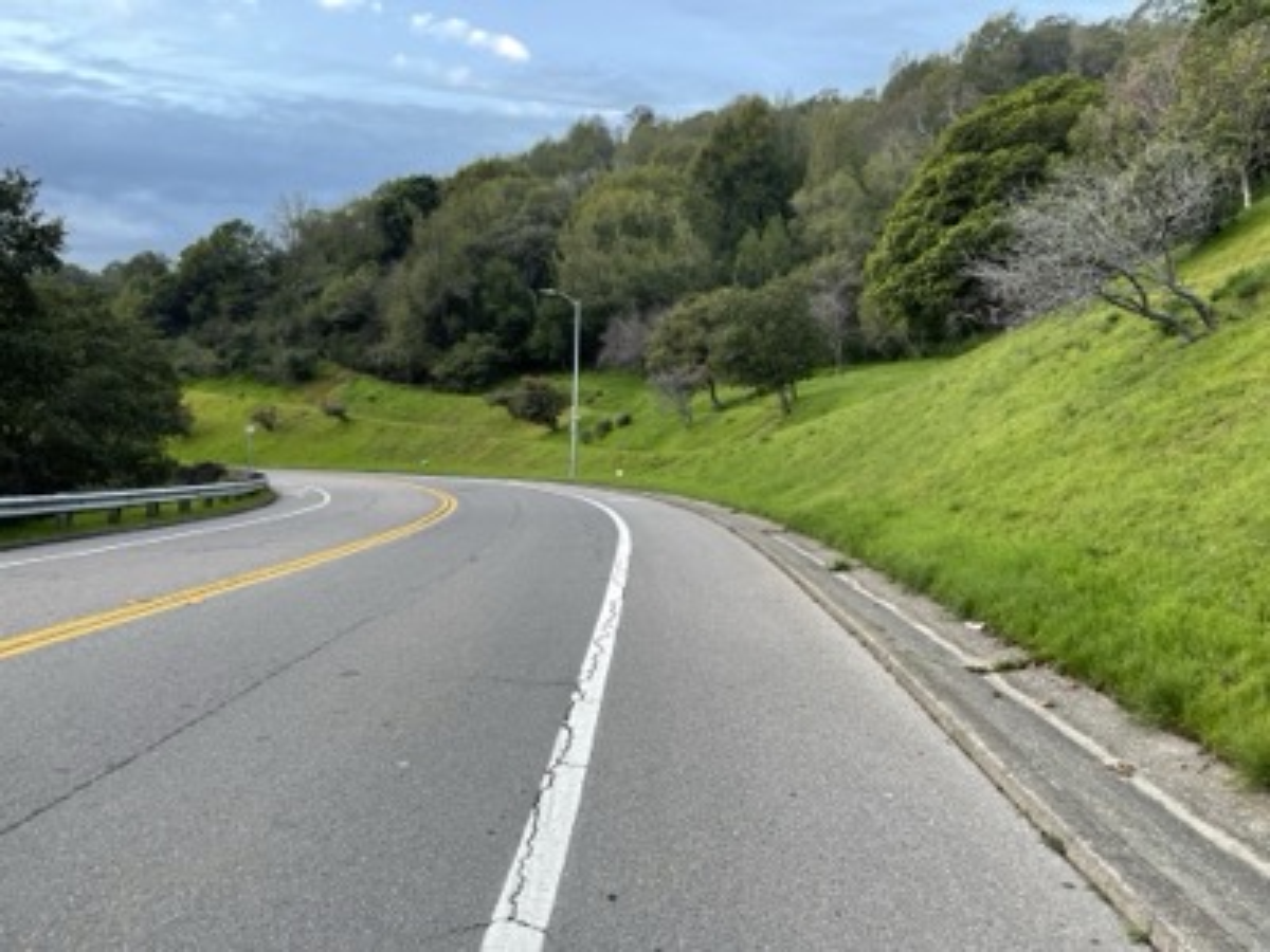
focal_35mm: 26
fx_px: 954
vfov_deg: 53.1
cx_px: 635
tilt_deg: -1.2
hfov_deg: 67.3
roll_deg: -0.5
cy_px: 476
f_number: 1.6
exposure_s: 1/121
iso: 100
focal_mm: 4.2
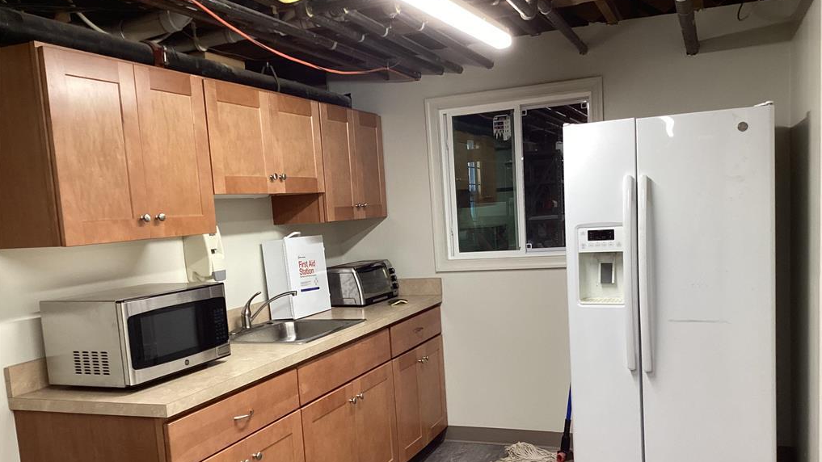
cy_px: 298
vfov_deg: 34.4
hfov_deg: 58.0
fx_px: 741
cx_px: 409
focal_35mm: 34
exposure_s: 1/60
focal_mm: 3.3
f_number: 2.4
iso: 160
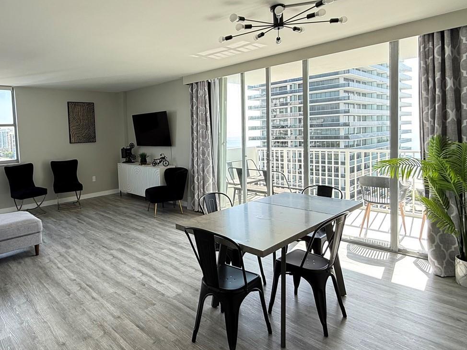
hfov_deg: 72.8
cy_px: 149
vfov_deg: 58.6
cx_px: 176
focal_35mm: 23
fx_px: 310
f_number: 2.2
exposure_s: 1/138
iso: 64
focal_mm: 2.22
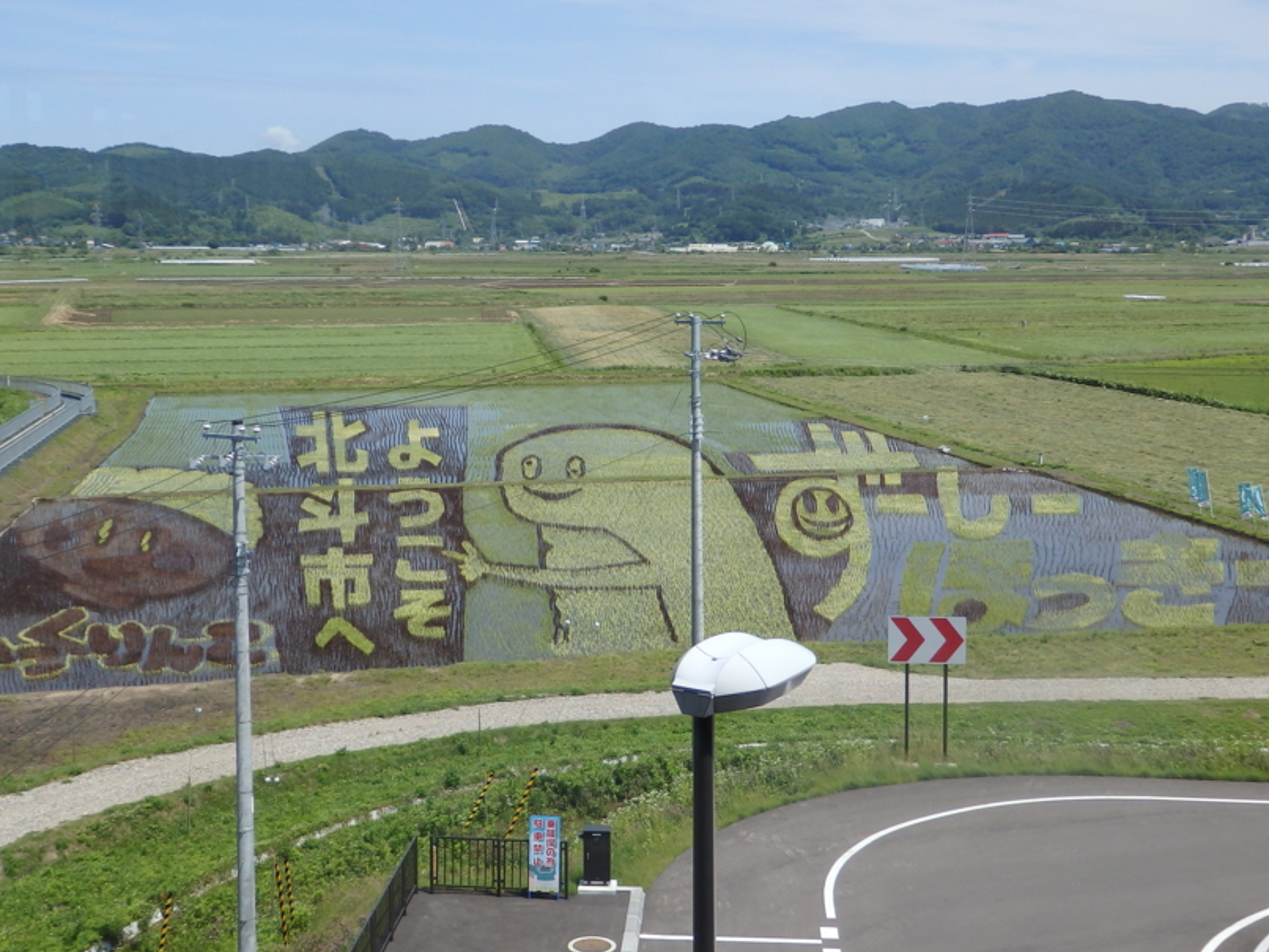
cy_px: 455
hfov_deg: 40.4
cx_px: 587
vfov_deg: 30.9
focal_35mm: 47
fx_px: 1724
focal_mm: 6.6
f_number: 10.1
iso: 125
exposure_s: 1/160
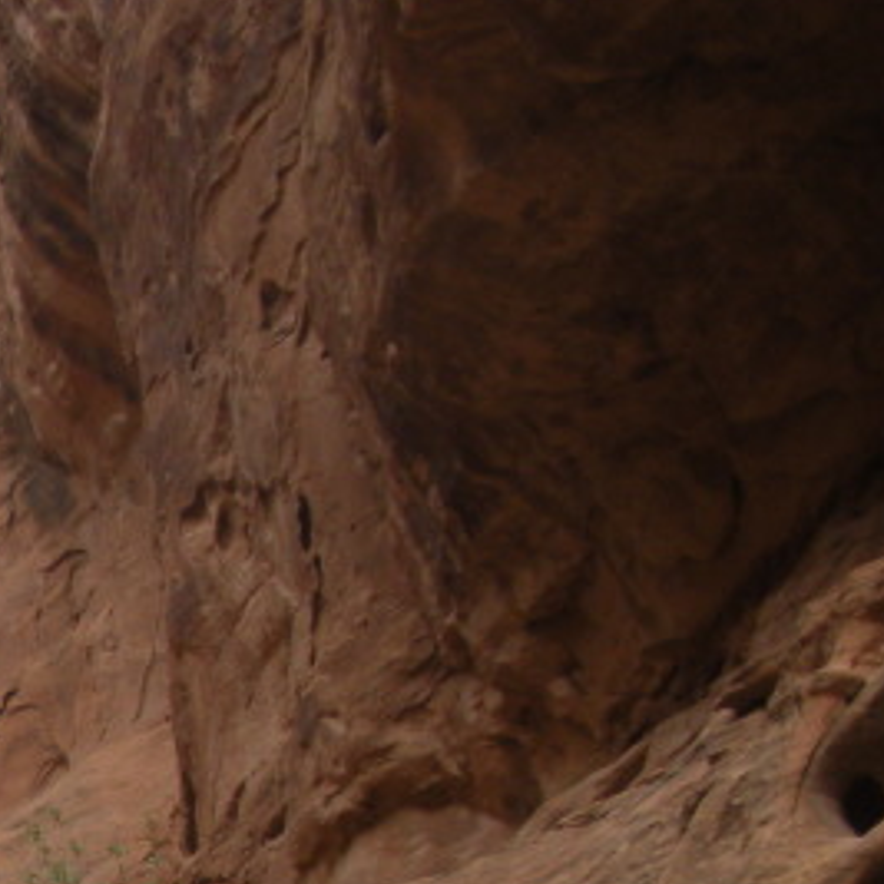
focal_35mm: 122
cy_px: 1195
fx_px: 3525
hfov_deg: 12.8
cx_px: -788
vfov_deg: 13.7
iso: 64
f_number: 3.5
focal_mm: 6.3
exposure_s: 1/277
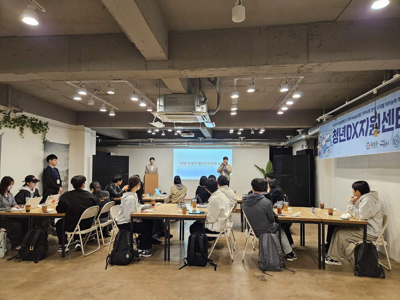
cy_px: 150
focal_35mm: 23
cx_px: 200
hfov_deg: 73.9
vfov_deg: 58.9
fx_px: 266
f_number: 1.8
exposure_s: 1/120
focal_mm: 5.4
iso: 640
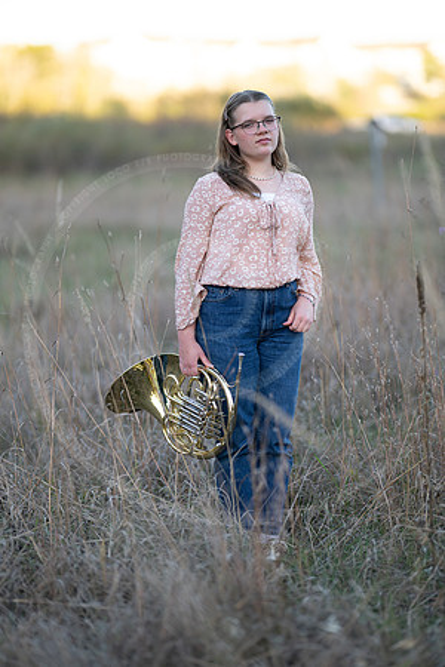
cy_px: 334
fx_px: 1576
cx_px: 222
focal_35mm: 85
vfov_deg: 23.9
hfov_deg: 16.1
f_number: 1.3
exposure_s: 1/1000
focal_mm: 85
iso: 160
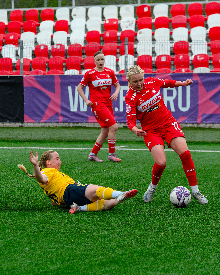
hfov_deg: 7.5
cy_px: 120
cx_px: 123
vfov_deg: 9.3
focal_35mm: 207
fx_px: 1684
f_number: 5
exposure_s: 1/5000
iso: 2000
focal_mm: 130
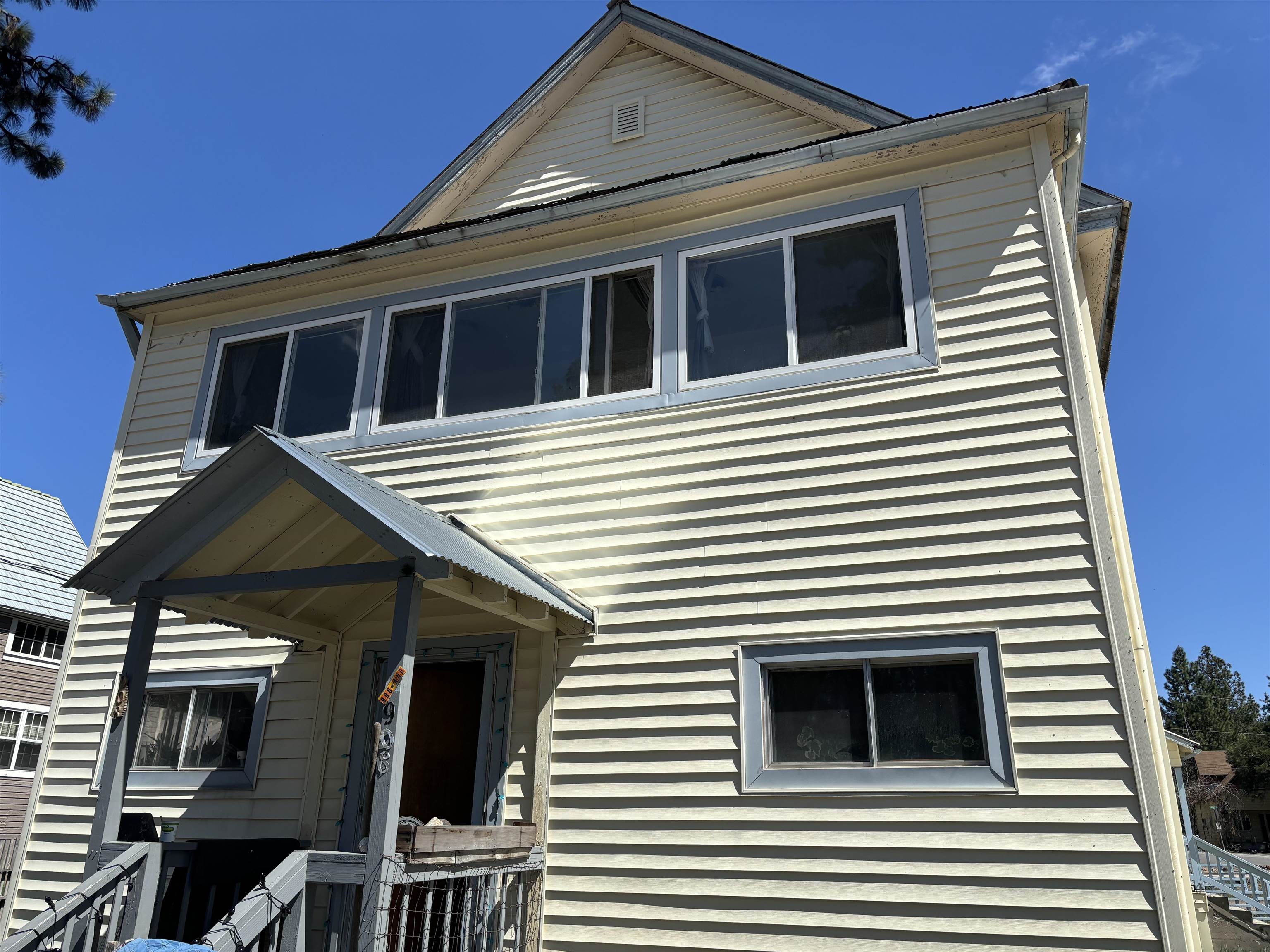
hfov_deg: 67.3
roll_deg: -1.3
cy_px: 476
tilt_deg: +20.9
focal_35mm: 26
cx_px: 635
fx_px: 954
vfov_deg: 53.1
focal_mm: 5.96
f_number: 1.6
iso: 50
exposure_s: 1/4255
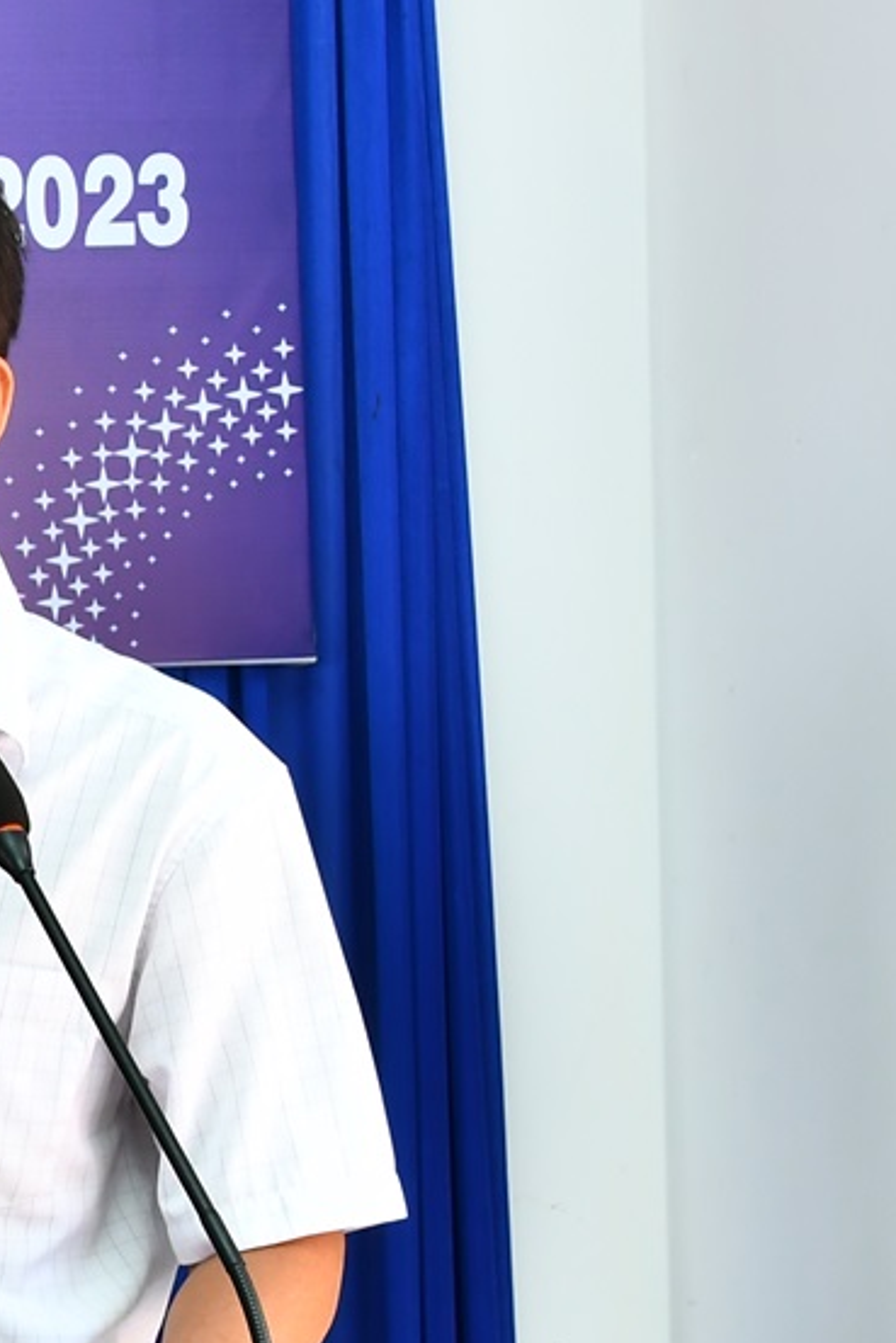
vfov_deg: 19.8
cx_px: -833
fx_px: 3843
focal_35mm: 103
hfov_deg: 12.0
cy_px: 908
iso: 500
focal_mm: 20
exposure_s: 1/60
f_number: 6.3
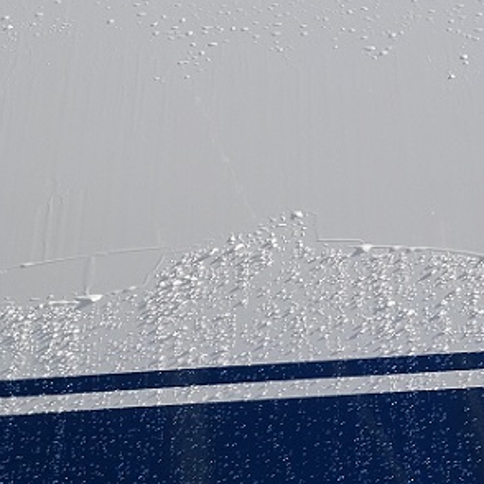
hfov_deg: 15.9
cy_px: 343
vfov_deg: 15.9
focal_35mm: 109
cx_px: 158
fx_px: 1724
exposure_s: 1/500
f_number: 4
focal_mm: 5.61
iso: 80
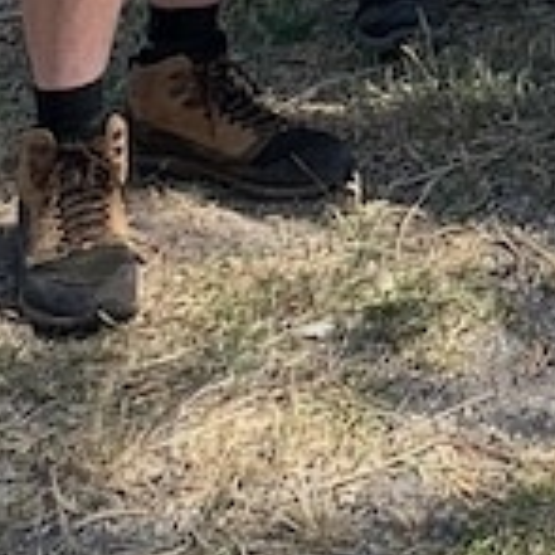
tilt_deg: -6.9
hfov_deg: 8.2
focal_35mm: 187
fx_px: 3392
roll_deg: -1.8
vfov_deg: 8.4
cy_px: -876
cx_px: 1533
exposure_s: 1/1812
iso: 25
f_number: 1.8
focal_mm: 4.25
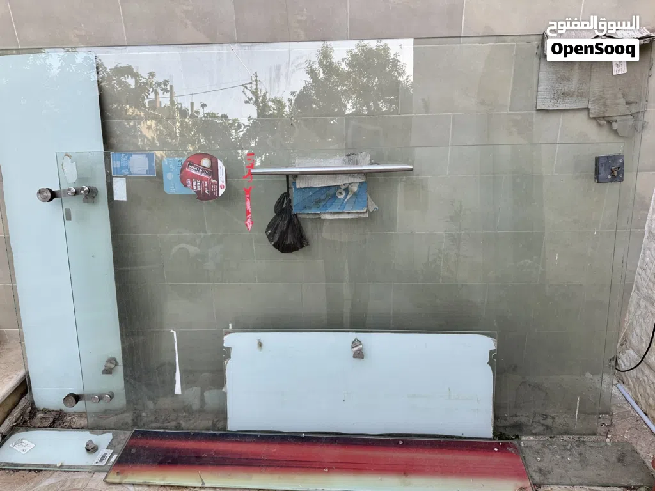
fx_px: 454
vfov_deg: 56.8
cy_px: 246
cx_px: 328
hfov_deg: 71.6
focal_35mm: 24
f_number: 1.78
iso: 80
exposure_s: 1/386
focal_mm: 6.86
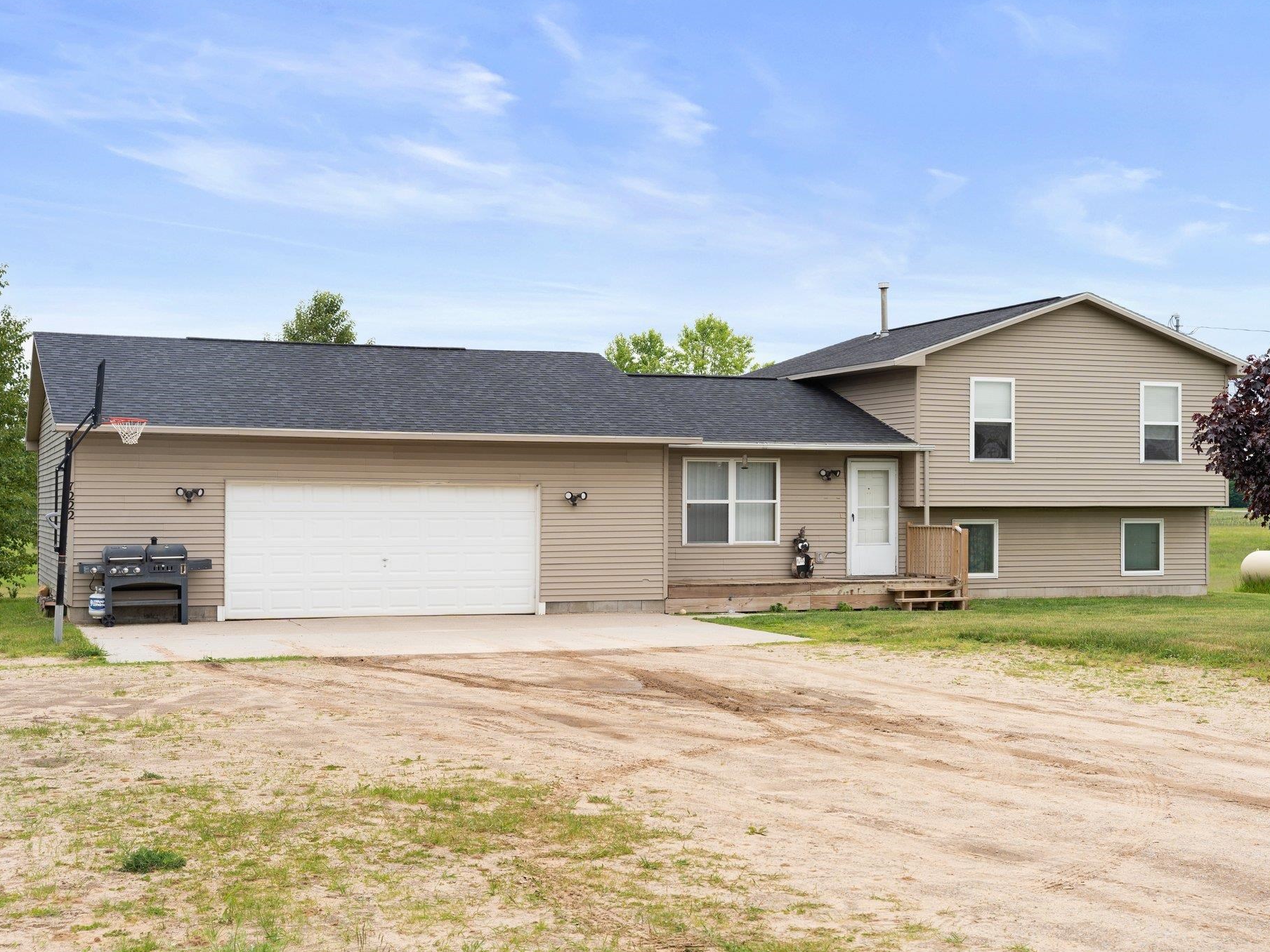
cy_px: 474
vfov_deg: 29.4
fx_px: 1814
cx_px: 684
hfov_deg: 38.6
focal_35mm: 49
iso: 320
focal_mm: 45.4
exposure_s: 1/320
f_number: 8
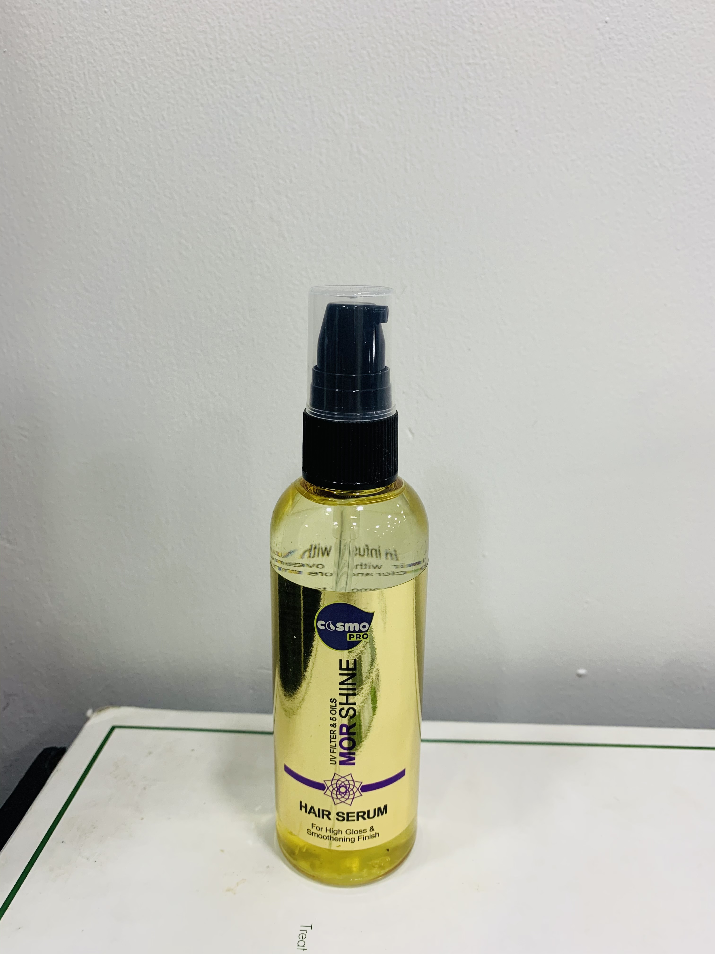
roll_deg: -0.1
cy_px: 477
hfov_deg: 53.1
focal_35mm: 26
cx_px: 358
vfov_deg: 67.3
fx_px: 716
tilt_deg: -14.9
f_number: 1.8
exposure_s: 1/100
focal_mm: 4.25
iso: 100
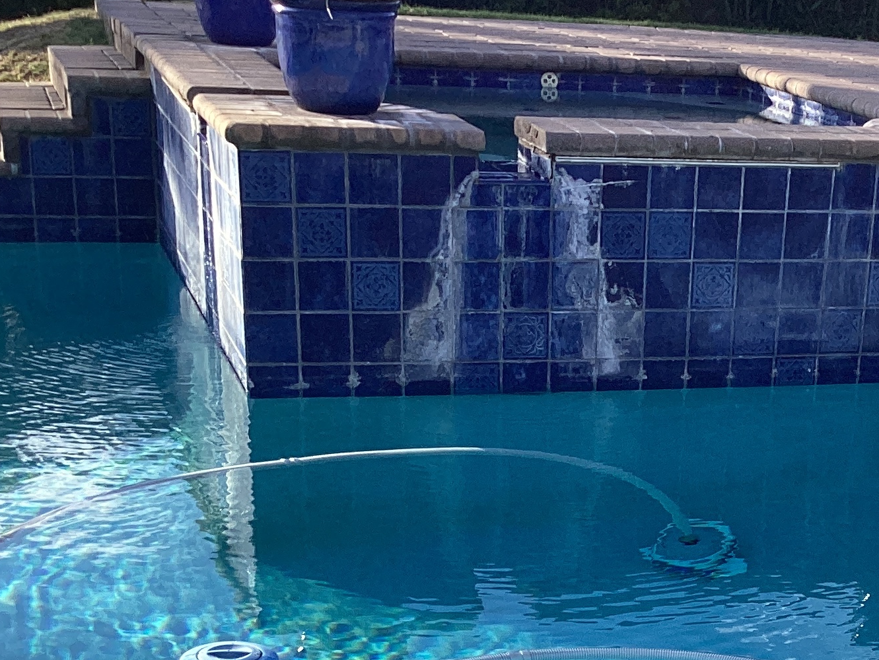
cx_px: 754
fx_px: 1930
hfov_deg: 25.0
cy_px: 750
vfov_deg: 18.6
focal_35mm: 76
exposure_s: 1/364
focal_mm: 3.3
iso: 25
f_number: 2.4
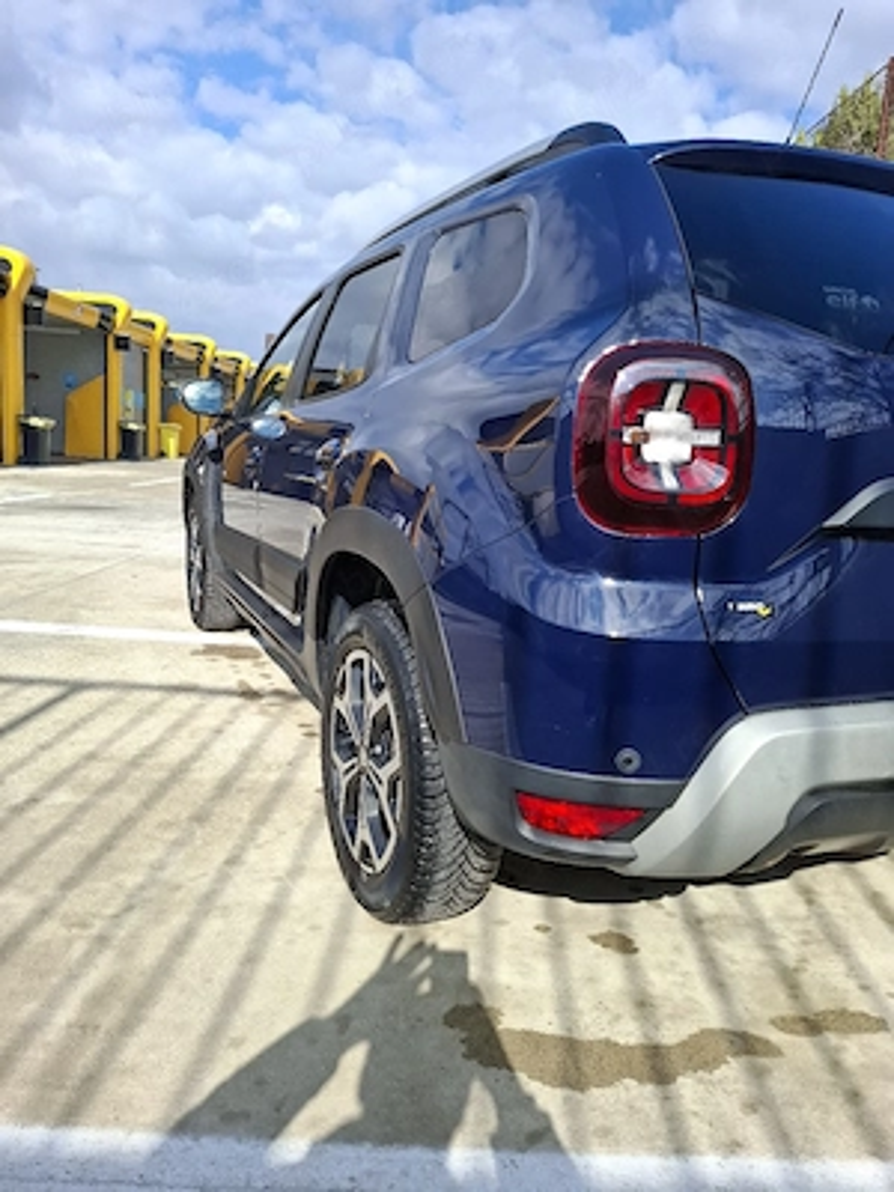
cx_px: 447
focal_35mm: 23
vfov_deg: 73.9
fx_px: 792
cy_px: 596
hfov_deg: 58.9
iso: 50
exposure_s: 1/1429
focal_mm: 5.54
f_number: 1.8
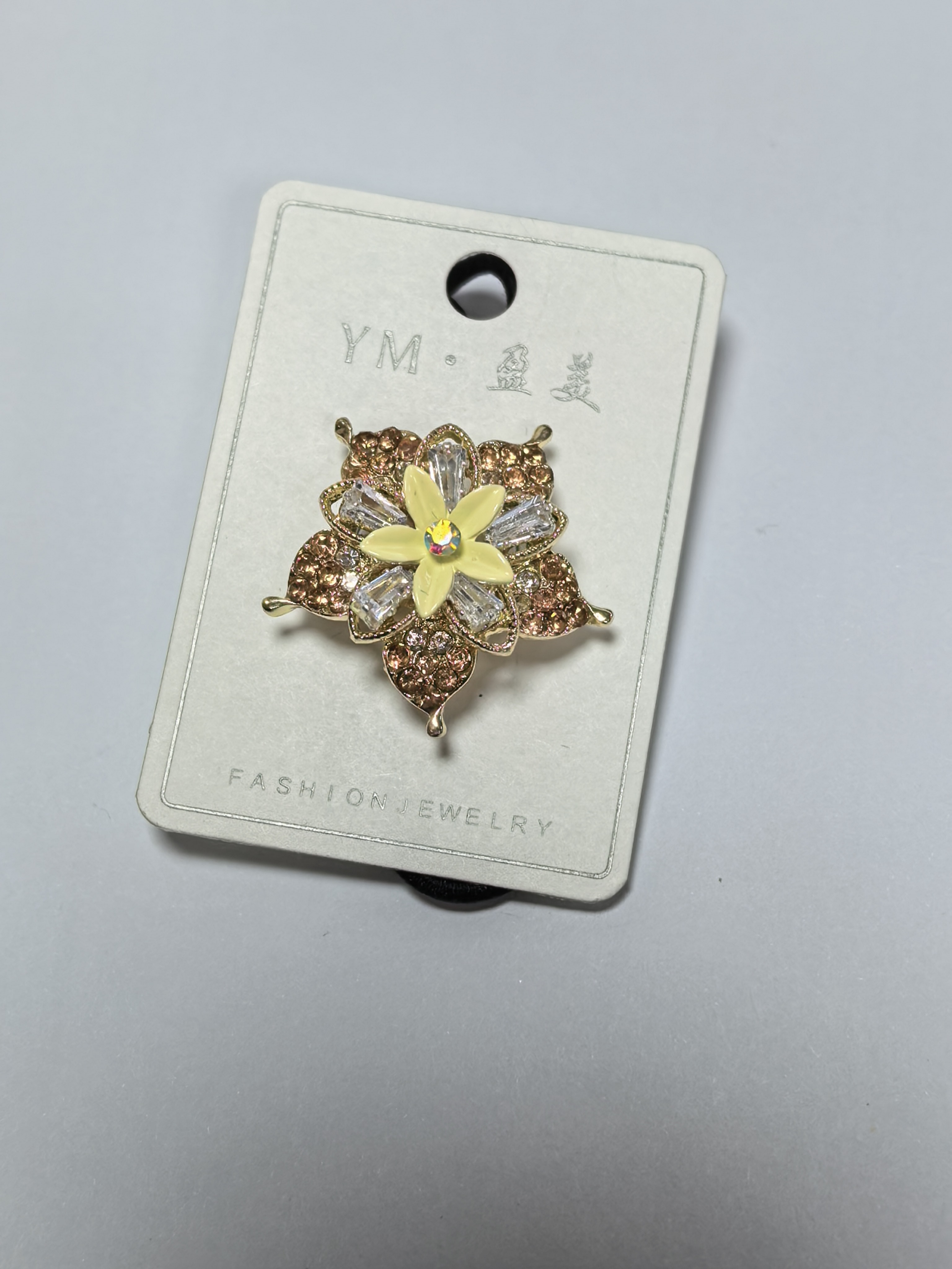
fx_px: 2090
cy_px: 634
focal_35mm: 57
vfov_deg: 33.8
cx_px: 476
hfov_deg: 25.7
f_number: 2
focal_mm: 8.5
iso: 64
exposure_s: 1/100
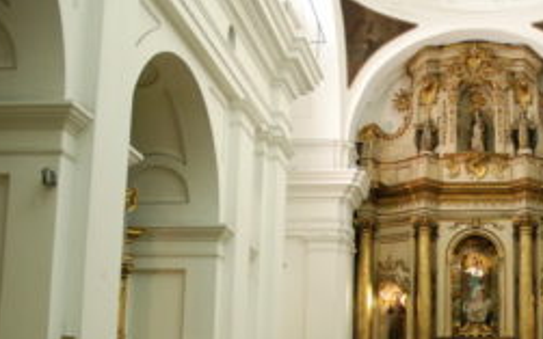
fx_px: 814
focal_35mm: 55
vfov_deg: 22.9
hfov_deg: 35.1
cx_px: 472
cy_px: 308
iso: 1000
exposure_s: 1/20
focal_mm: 18
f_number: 3.5
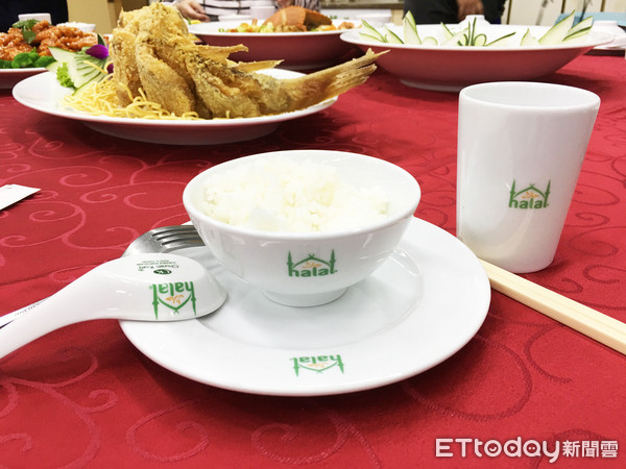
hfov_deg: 61.7
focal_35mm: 29
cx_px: 313
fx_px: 524
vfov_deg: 48.2
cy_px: 234
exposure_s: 1/15
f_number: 2.2
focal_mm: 4.15
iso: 25
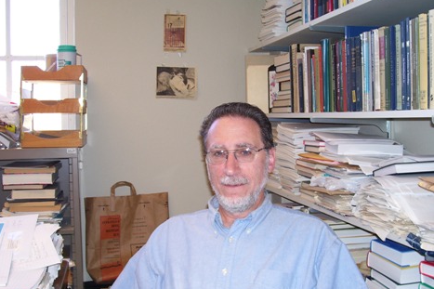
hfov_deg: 44.5
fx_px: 530
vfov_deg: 30.5
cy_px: 151
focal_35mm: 44
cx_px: 217
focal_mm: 7
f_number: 3
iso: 80
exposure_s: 1/60
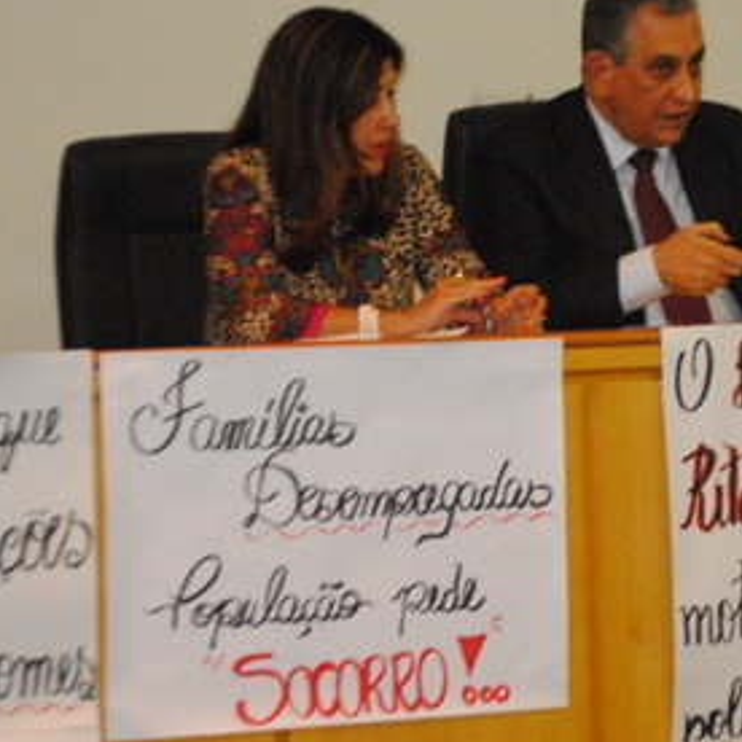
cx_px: 573
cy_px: 180
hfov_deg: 10.3
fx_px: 4123
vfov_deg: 10.3
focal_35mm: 170
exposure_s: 1/30
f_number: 5.3
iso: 1600
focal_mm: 46
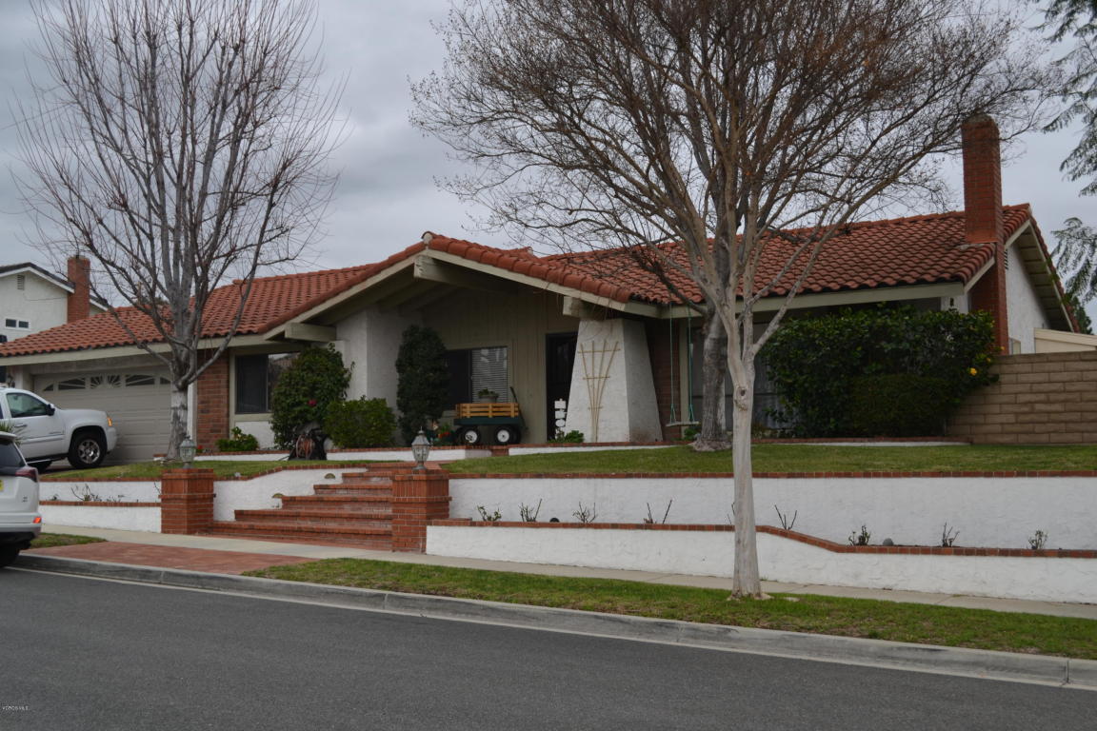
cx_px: 548
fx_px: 1188
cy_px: 366
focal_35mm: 39
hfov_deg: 49.6
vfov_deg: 34.2
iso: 100
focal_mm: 26
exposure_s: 1/200
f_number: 6.3
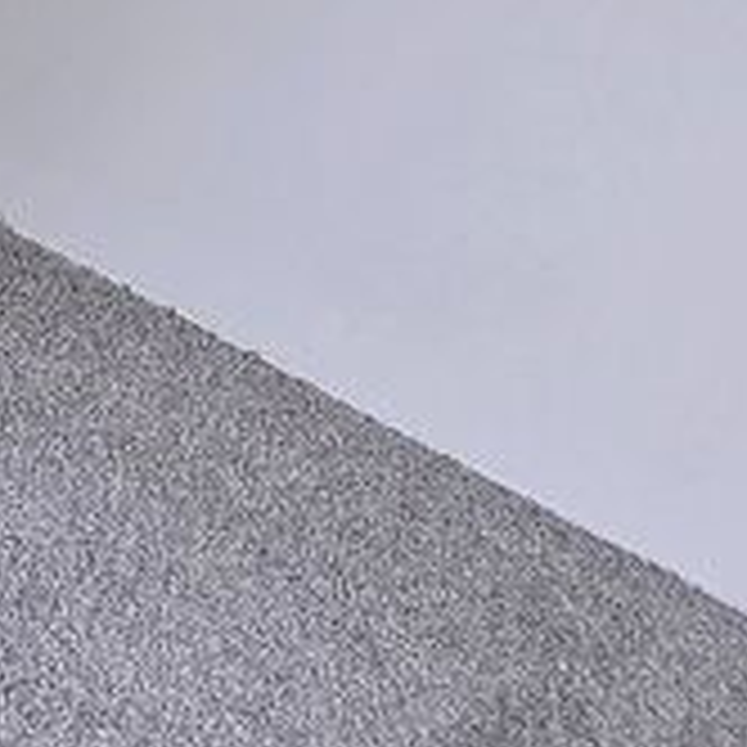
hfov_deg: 14.0
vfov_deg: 16.5
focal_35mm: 83
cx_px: -1080
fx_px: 2026
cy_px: -693
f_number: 1.9
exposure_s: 1/120
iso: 200
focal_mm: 2.2
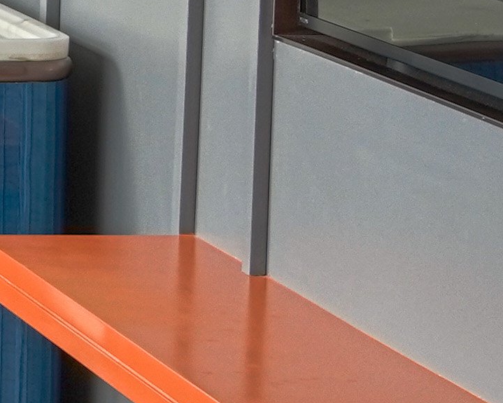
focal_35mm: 274
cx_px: -1048
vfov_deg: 5.6
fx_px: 4078
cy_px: 50
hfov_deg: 6.4
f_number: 10
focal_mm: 35
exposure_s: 1/60
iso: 250
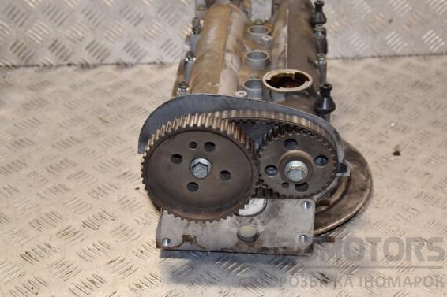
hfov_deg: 28.3
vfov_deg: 19.0
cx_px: 223
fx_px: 888
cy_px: 144
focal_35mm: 72
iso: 800
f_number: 4.8
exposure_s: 1/200
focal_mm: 45
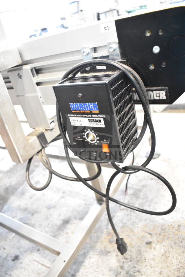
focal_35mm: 27
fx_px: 208
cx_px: 92
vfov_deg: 67.4
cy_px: 138
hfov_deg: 47.9
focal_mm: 18
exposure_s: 1/80
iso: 6400
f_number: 4.5
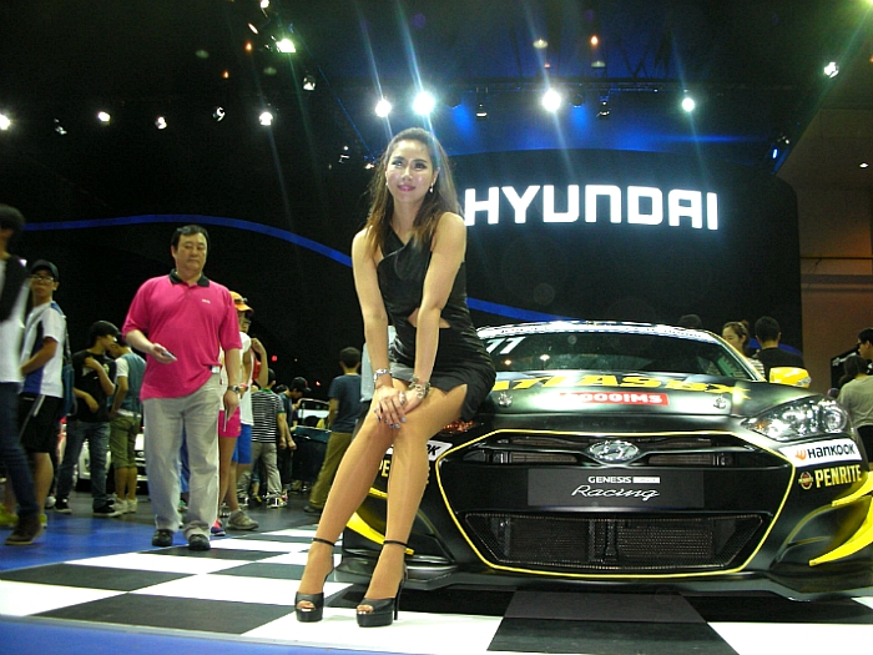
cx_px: 436
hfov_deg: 52.6
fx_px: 883
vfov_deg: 40.7
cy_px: 328
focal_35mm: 35
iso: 127
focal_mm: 5.8
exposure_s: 1/30
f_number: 3
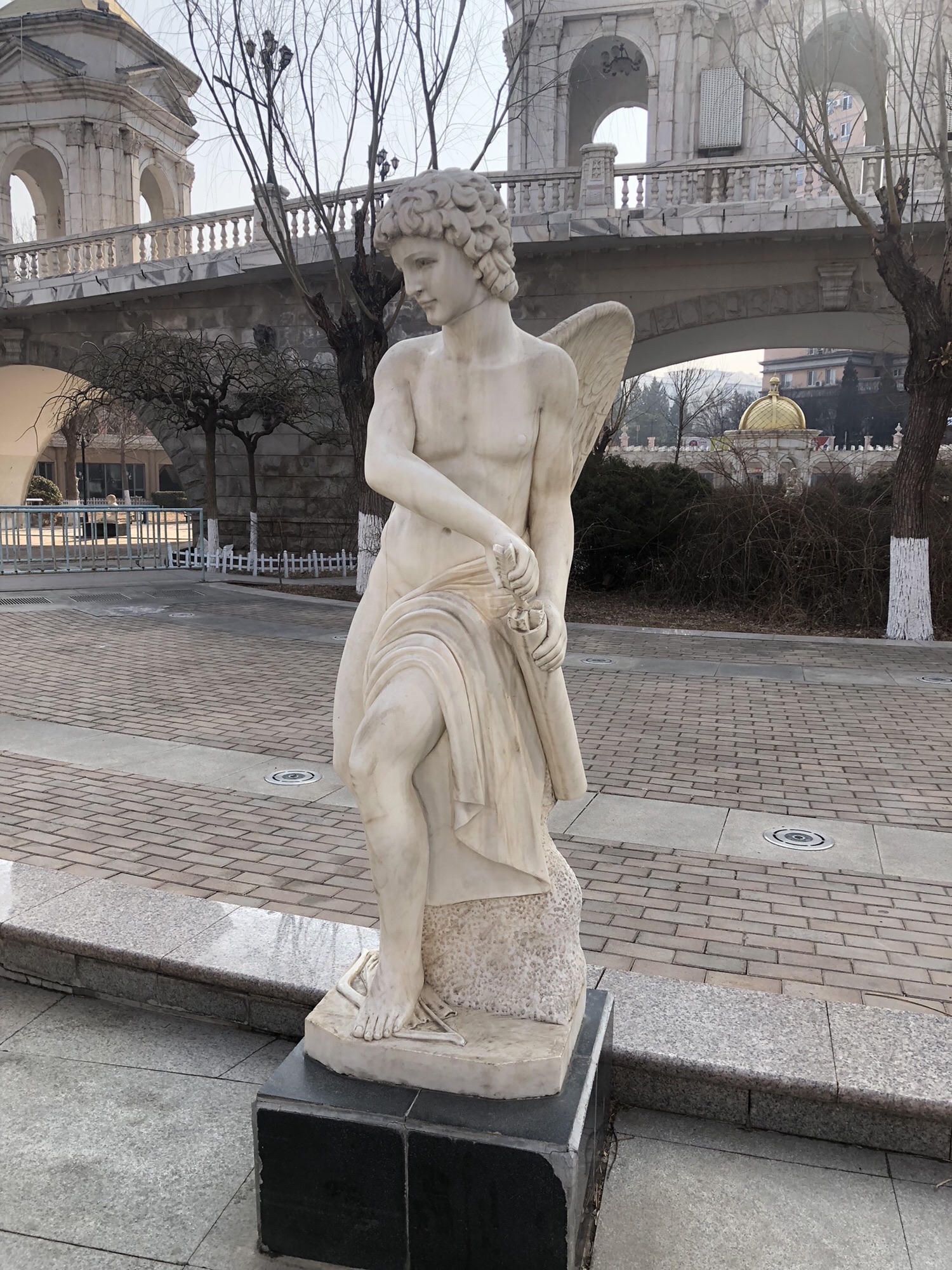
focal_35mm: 28
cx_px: 476
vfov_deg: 63.4
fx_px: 1027
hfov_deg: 49.7
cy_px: 635
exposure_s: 1/979
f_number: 1.8
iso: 20
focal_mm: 4
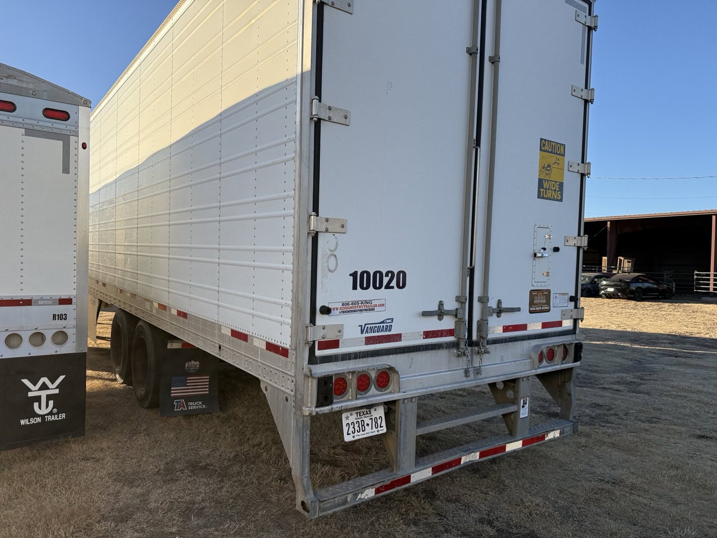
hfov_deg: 71.6
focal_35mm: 24
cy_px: 269
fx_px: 497
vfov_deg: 56.8
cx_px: 358
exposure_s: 1/2703
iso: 100
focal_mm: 6.8
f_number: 1.8
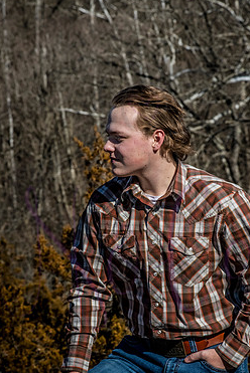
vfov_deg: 10.0
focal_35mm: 206
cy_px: 197
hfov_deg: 6.7
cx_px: 148
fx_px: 2142
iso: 800
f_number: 18
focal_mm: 170
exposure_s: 1/1000
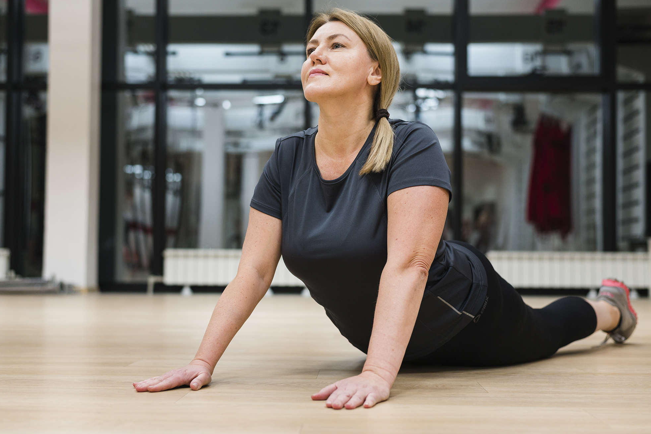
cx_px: 324
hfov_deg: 38.9
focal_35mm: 51
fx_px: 922
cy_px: 220
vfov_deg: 26.5
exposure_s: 1/160
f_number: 2.5
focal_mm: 50
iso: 400
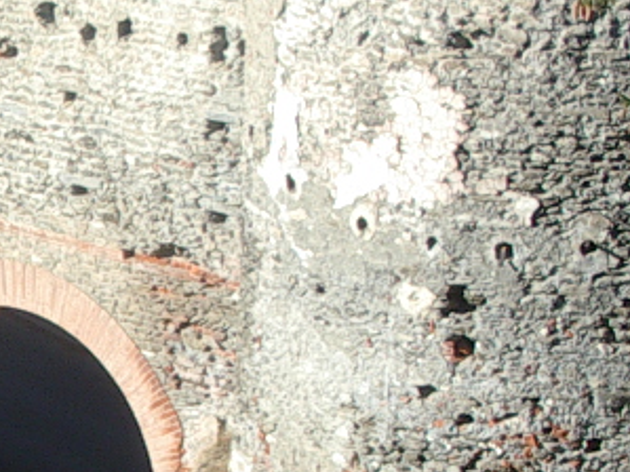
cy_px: 367
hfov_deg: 14.3
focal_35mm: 130
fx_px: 2365
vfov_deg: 11.4
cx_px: -265
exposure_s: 1/250
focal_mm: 5.8
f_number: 4.8
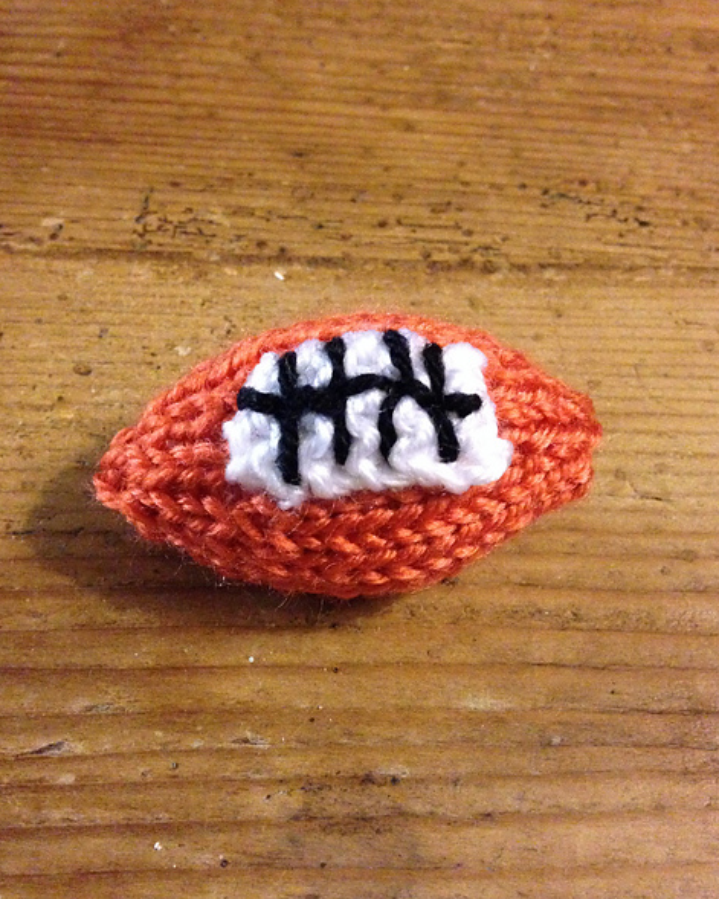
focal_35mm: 35
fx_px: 931
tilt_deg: -56.4
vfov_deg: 51.5
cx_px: 359
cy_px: 459
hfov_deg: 42.2
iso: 800
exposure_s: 1/15
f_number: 2.4
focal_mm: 4.12
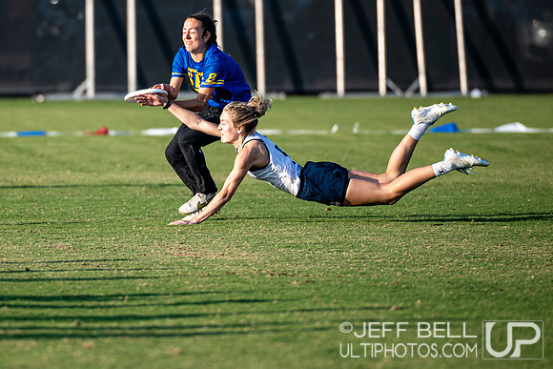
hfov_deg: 3.5
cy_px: 138
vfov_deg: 2.4
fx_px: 8988
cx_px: 161
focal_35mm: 585
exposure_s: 1/1600
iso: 250
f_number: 3.2
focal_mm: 300
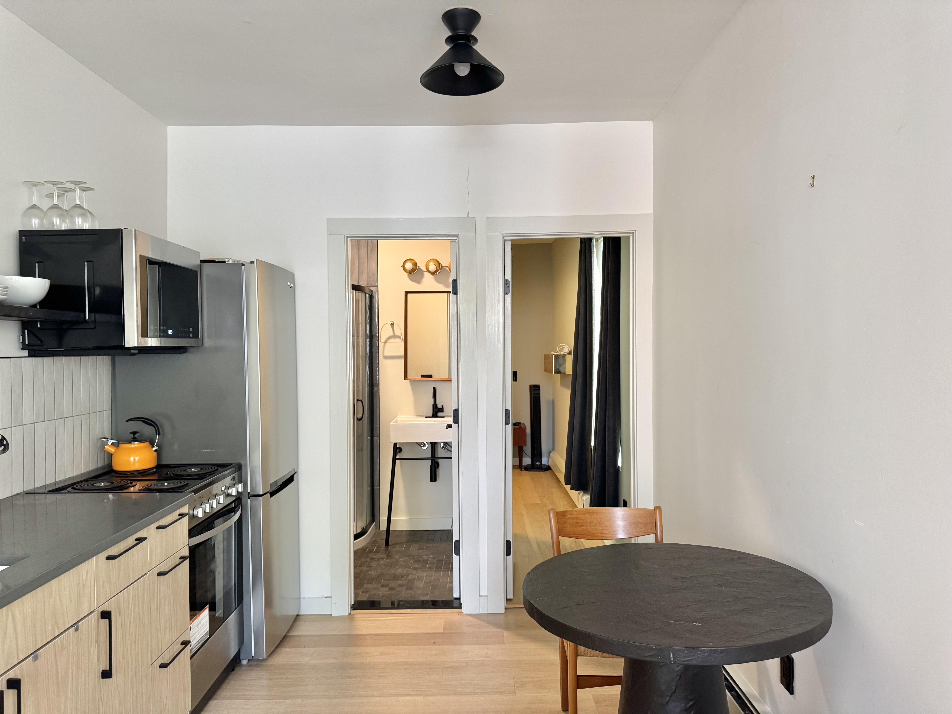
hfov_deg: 71.6
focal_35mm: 24
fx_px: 660
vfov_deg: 56.8
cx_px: 476
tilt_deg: +2.3
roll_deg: +0.4
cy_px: 357
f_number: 1.78
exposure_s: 1/60
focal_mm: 6.76
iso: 250
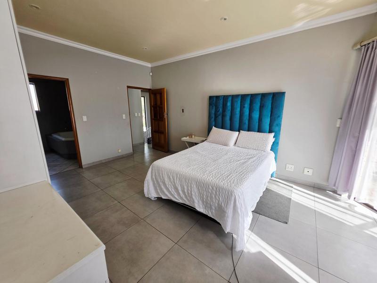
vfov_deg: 89.9
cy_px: 142
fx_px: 142
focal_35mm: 13
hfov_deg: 106.2
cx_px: 188
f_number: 1.9
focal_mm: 2.2
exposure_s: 1/101
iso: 20
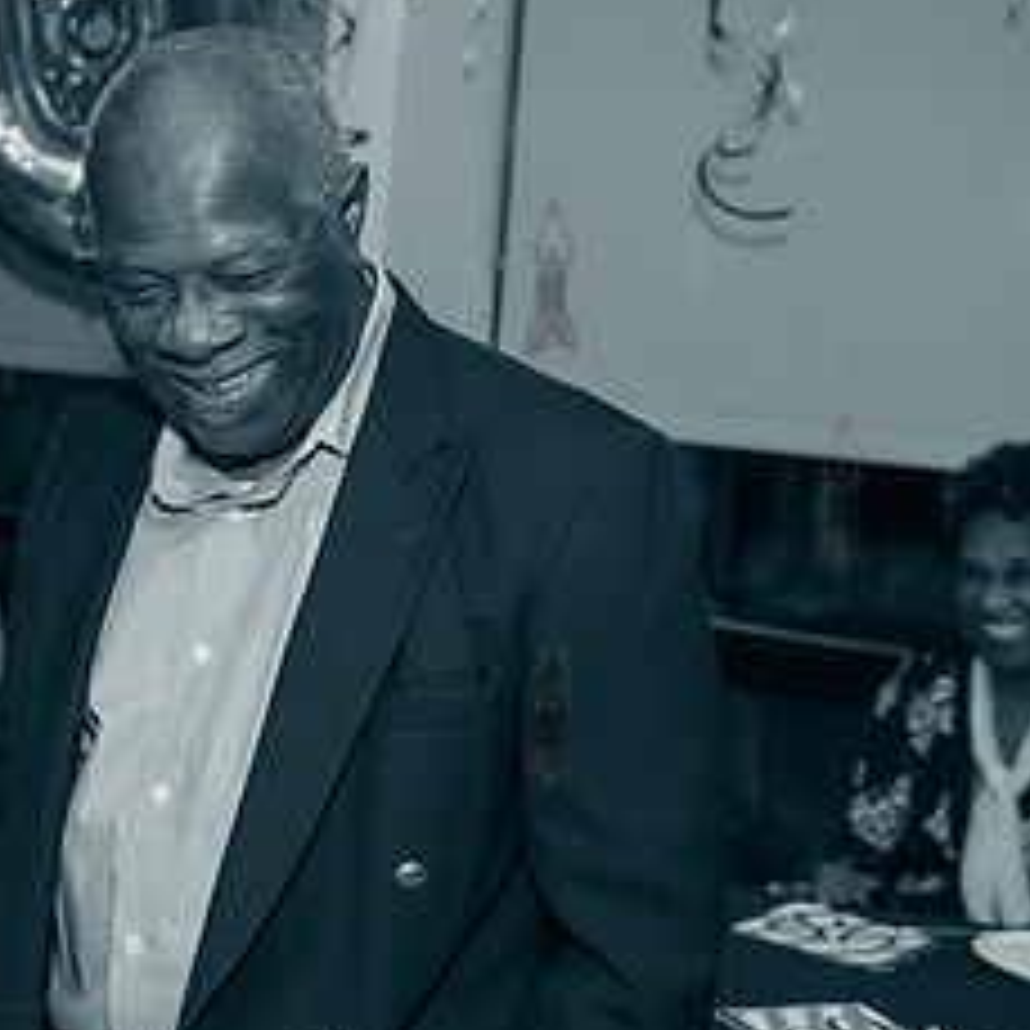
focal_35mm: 69
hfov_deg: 23.8
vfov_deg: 25.0
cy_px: 493
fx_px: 2323
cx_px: -31
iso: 1250
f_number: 3.5
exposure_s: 1/400
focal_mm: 32
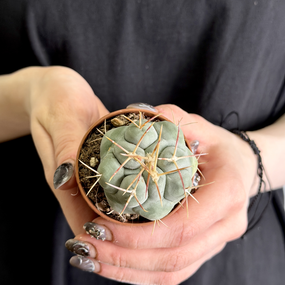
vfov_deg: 30.0
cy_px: 147
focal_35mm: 57
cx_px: 142
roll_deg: -2.1
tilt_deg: -18.1
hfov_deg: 30.0
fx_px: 531
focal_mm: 6.76
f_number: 1.78
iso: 80
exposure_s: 1/121
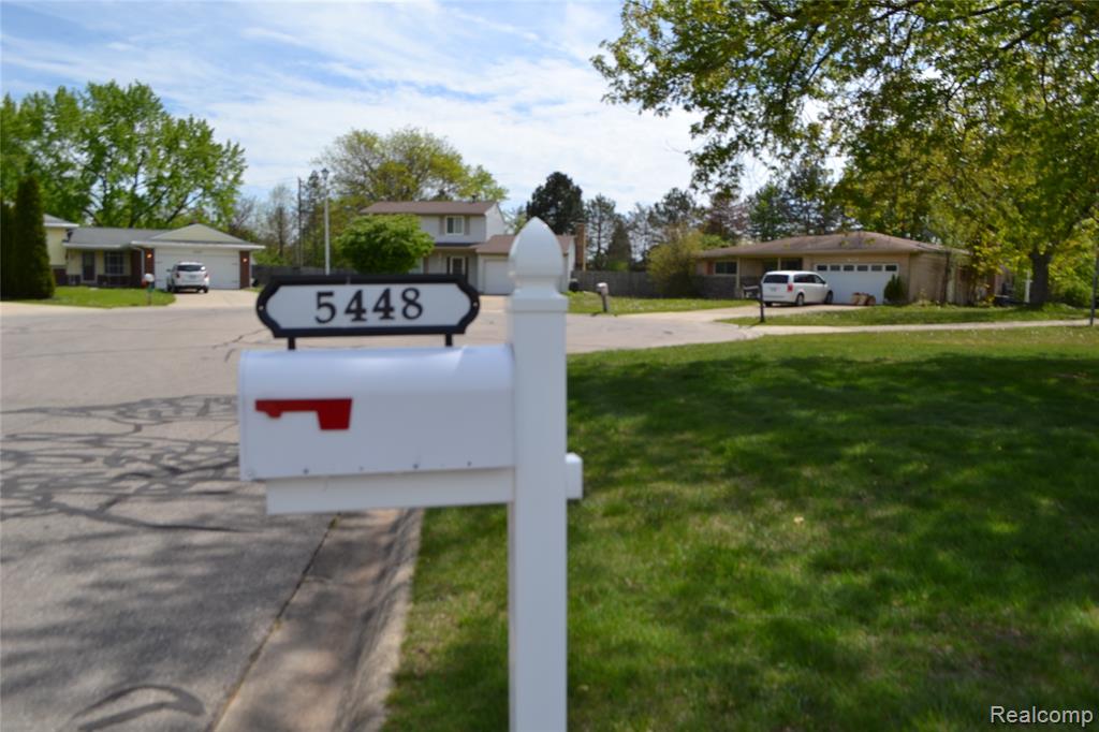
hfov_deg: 67.4
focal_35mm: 27
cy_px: 366
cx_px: 550
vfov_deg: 47.9
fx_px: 824
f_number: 8
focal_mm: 18
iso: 100
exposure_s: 1/250
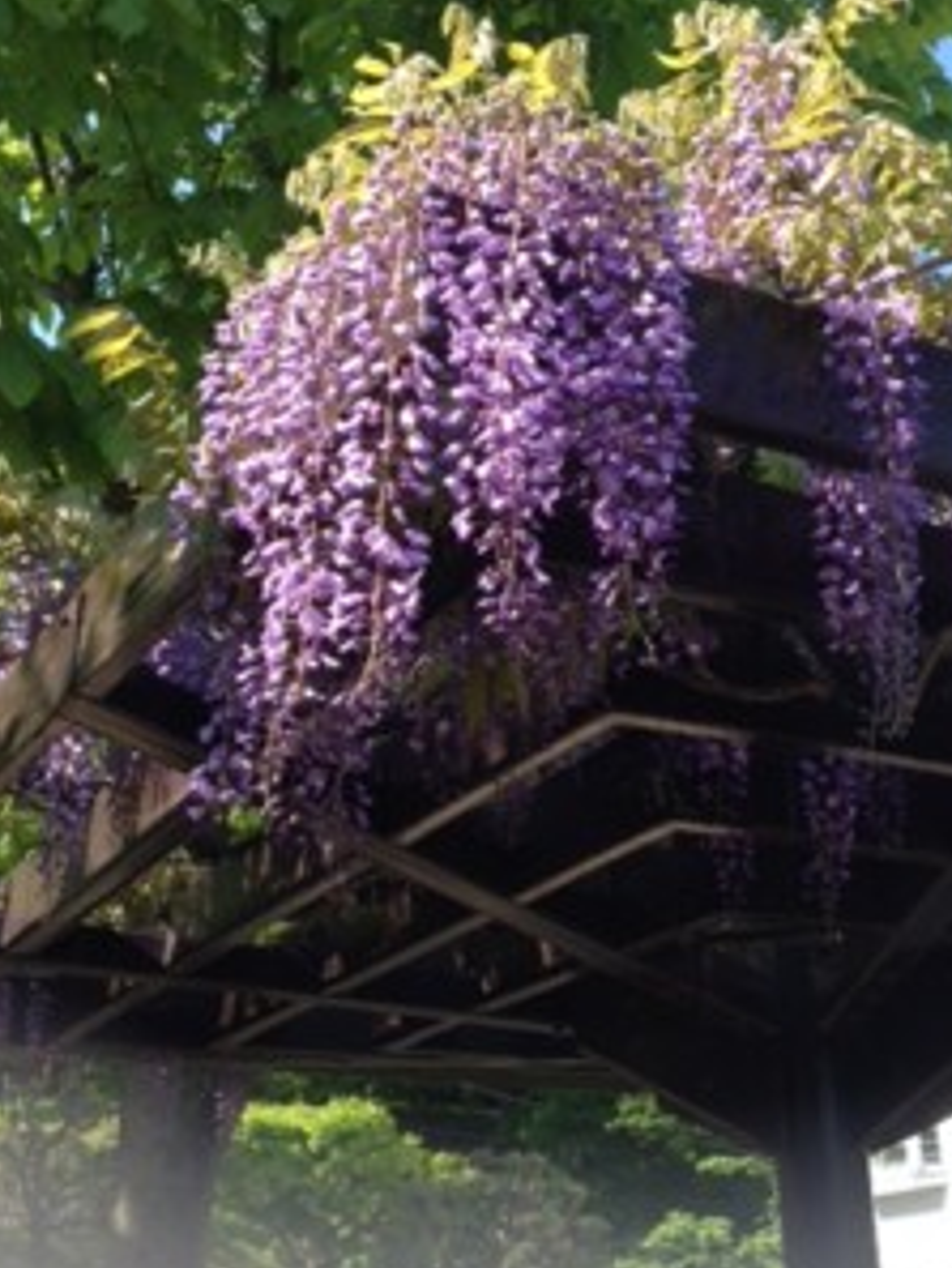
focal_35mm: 53
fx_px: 1942
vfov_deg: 36.0
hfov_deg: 27.5
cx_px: 546
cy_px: 478
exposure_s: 1/464
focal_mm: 4.28
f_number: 2.4
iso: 64
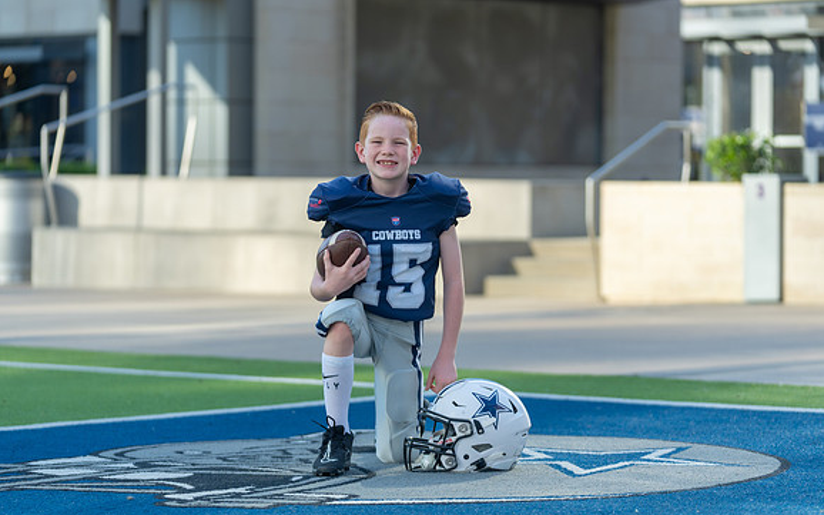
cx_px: 412
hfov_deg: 17.2
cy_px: 252
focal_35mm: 121
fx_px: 2717
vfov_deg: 10.8
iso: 100
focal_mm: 112
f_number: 2.8
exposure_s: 1/500
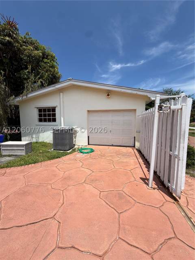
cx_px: 98
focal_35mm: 14
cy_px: 130
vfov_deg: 102.1
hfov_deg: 85.7
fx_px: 105
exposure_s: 1/1235
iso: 20
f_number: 2.2
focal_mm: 2.22
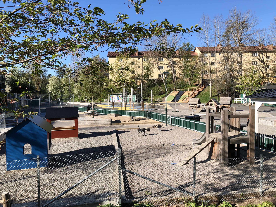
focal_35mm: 28
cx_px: 138
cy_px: 104
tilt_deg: -3.2
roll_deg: +0.6
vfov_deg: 49.7
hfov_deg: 63.4
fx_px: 223
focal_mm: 4
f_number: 1.8
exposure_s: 1/1412
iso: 20
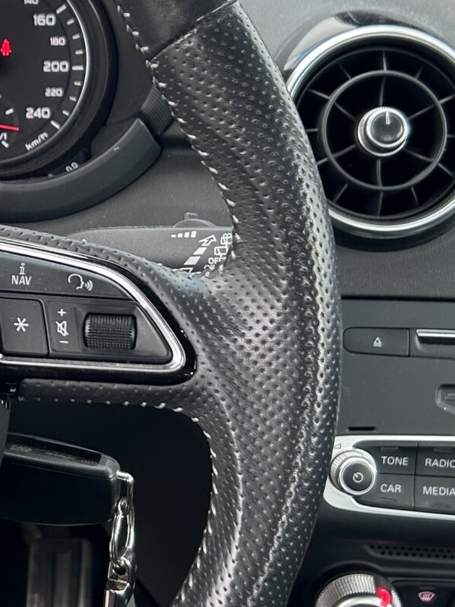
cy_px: 207
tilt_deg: -18.4
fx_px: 1472
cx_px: -88
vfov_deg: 23.2
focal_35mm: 84
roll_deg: -1.9
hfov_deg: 16.8
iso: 64
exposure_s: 1/98
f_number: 1.5
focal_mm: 5.7
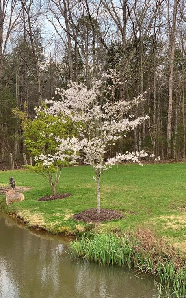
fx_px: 455
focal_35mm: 56
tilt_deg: +0.3
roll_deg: -1.0
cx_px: 100
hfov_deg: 23.1
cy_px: 147
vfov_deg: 36.3
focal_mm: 6
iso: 16
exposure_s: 1/133
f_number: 2.4
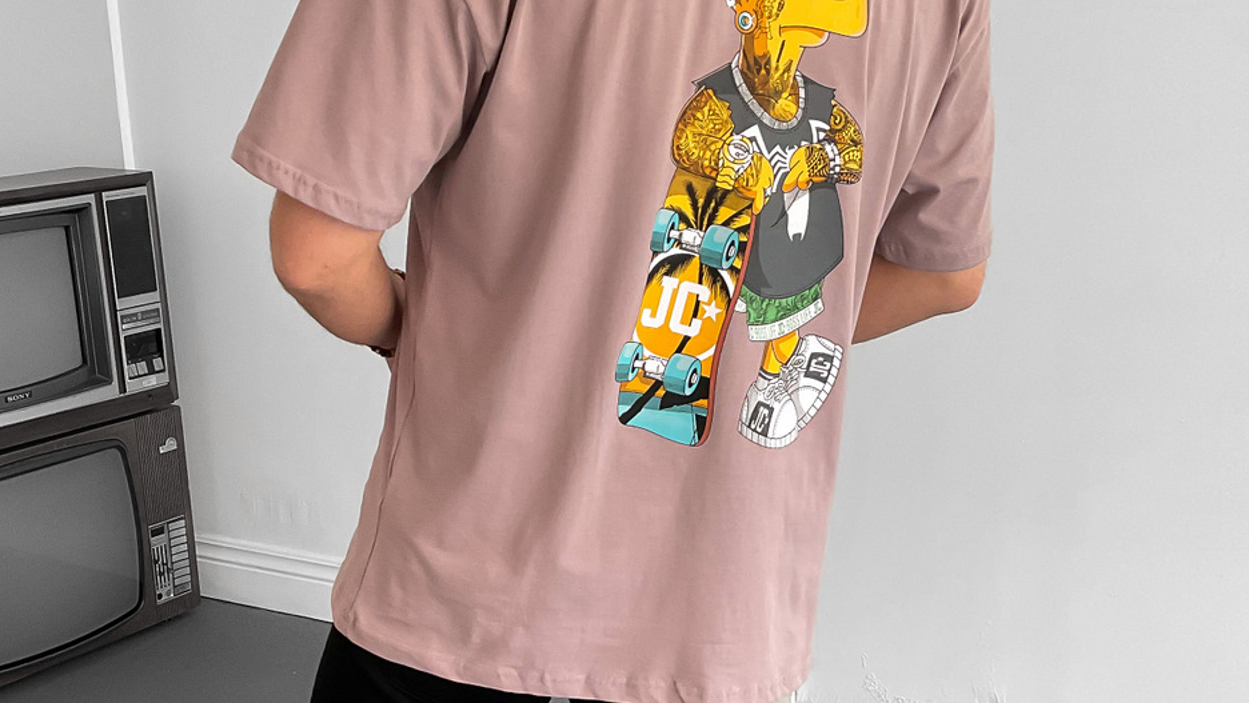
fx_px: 1789
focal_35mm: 54
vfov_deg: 21.9
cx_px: 624
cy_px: 594
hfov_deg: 38.5
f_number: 1.8
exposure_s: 1/120
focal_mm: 3
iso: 64
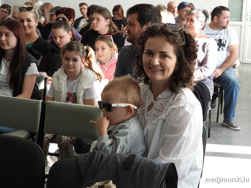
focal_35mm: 60
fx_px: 435
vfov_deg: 24.4
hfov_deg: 32.2
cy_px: 94
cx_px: 126
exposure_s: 1/80
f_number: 3.5
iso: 100
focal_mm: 10.7
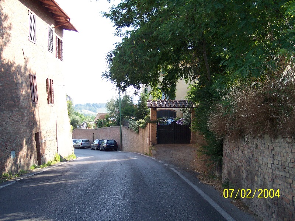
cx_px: 148
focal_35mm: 38
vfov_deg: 37.7
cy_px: 110
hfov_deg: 49.0
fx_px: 324
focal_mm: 8
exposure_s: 1/350
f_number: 2.8
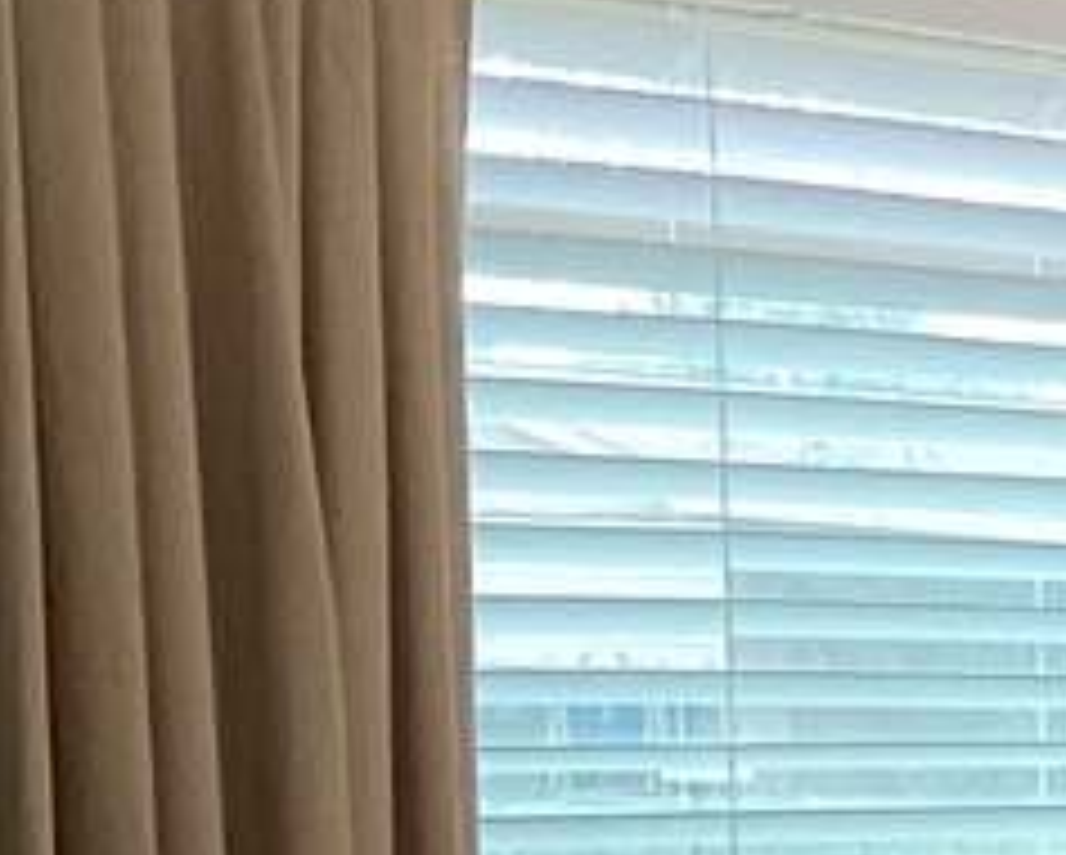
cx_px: 3014
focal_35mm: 172
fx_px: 5431
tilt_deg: -7.1
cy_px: 1354
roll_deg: -1.1
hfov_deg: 9.3
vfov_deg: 8.7
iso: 125
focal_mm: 3
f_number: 1.8
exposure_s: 1/60
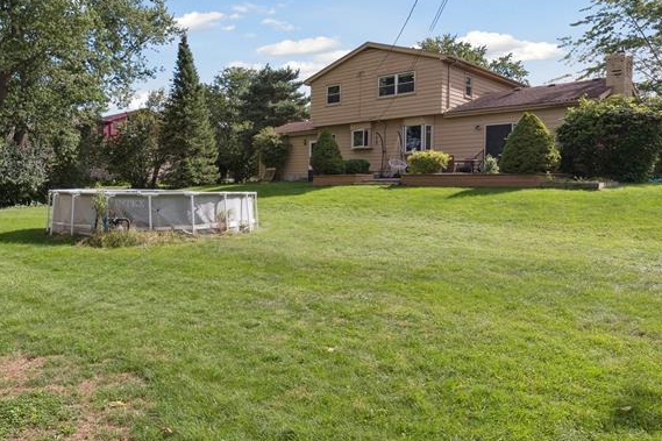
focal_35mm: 27
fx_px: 496
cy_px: 197
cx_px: 239
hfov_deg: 66.1
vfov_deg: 47.8
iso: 100
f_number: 8
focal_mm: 10
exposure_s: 1/250
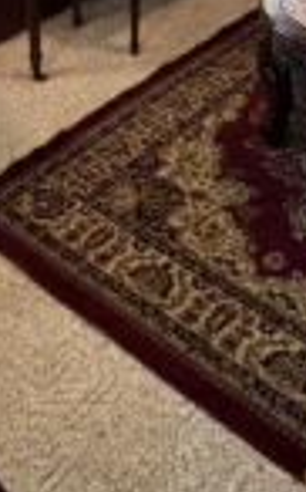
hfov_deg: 19.1
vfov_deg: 22.7
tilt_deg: -8.1
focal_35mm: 68
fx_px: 909
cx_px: 133
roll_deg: +0.6
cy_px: -303
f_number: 2.2
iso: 640
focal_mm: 2.22
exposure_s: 1/60
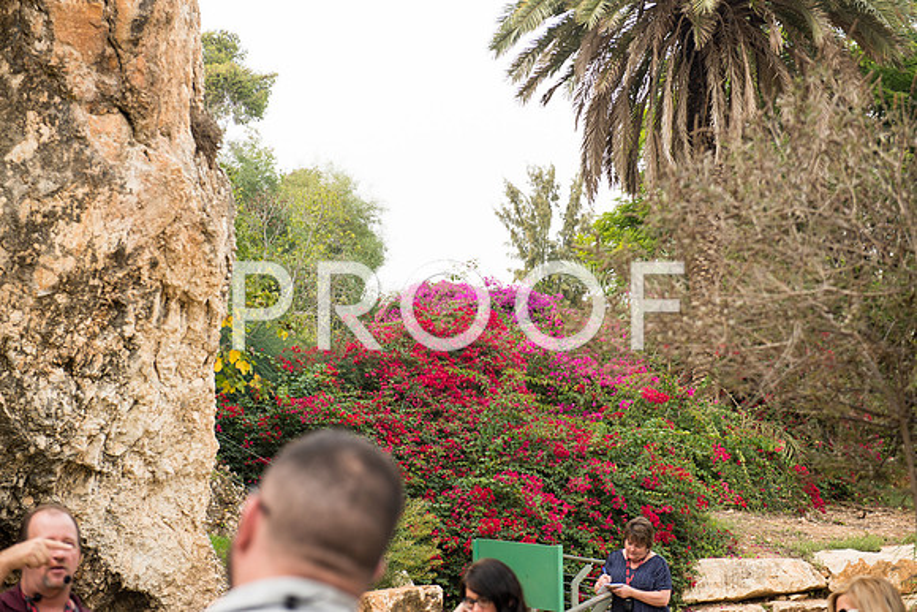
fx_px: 1783
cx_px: 458
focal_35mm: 70
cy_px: 306
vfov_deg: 19.5
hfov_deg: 28.8
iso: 100
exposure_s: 1/200
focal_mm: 70
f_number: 3.5
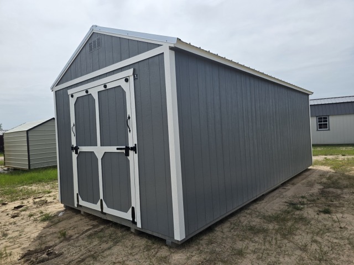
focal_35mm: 23
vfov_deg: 58.9
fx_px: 235
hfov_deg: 73.9
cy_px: 132
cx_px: 177
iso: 80
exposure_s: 1/7626
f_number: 1.7
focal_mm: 6.3
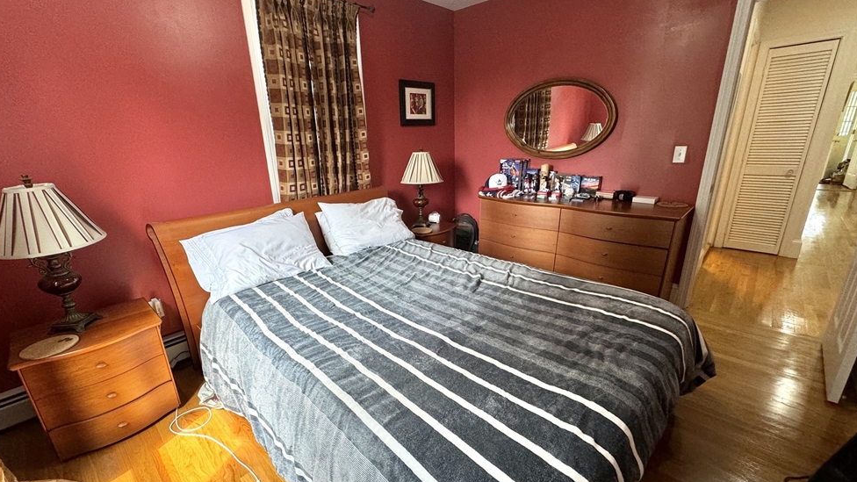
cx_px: 412
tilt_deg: -18.5
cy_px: 260
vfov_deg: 67.0
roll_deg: +2.9
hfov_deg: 99.3
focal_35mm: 16
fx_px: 364
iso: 200
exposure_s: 1/120
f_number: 2.2
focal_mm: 2.22
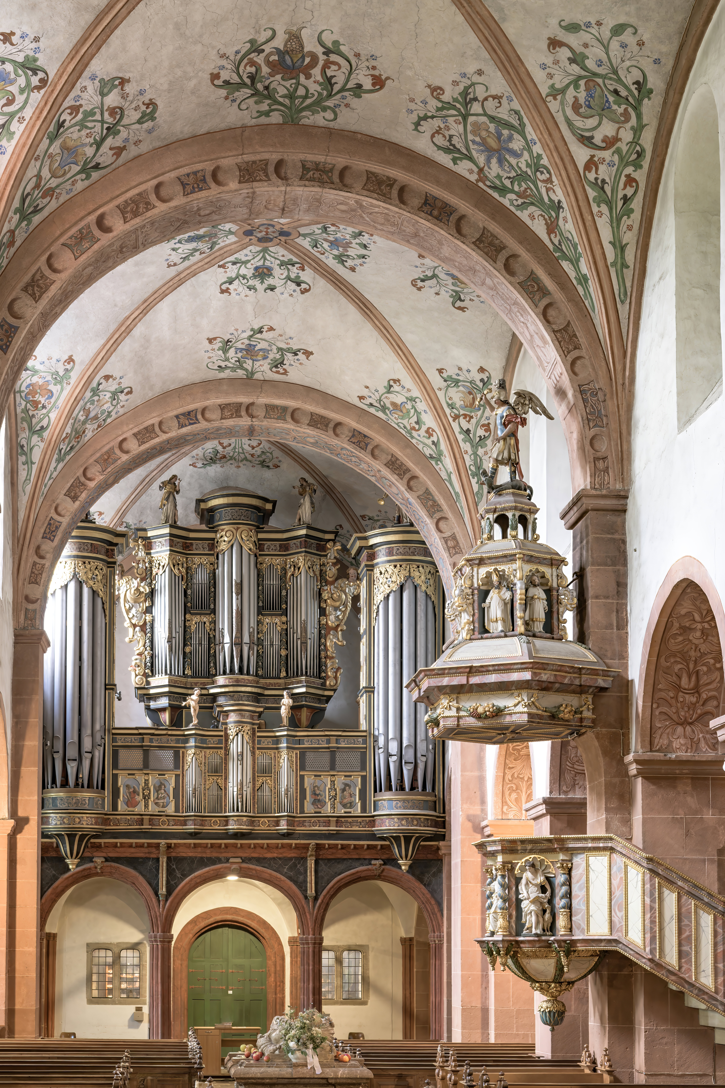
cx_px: 362
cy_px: 544
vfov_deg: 36.2
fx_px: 1661
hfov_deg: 24.6
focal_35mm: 55
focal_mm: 55
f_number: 8
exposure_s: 1/1.25
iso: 200
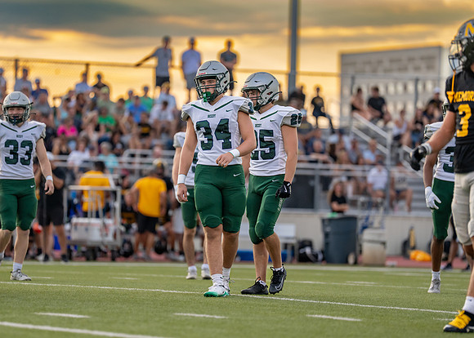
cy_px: 177
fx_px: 3556
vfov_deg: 5.4
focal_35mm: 264
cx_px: 227
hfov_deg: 7.6
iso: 800
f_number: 2.8
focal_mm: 200
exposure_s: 1/2000
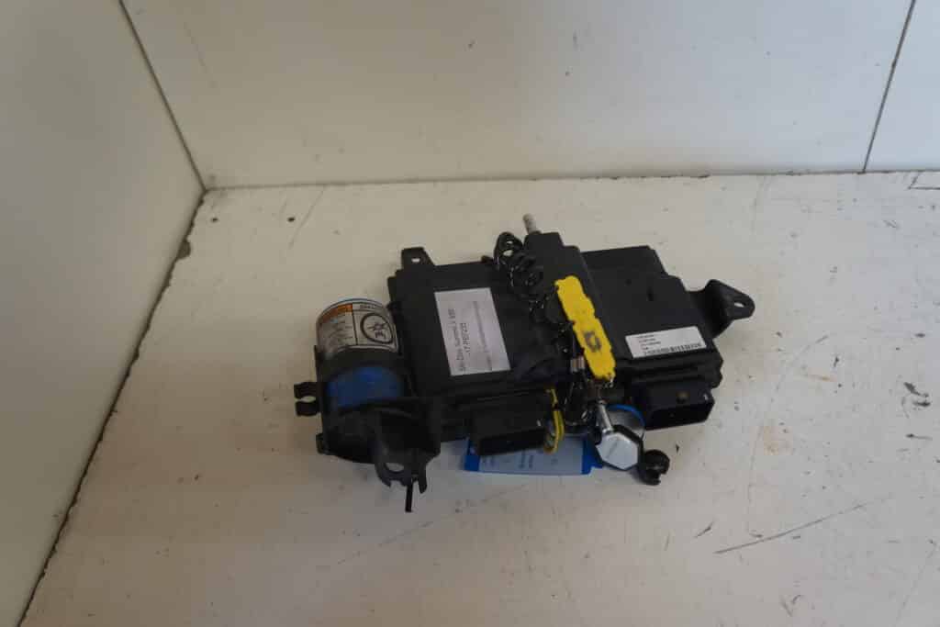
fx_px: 823
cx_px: 470
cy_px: 314
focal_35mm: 32
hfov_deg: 59.5
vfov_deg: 41.7
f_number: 4
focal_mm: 21
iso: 640
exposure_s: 1/60
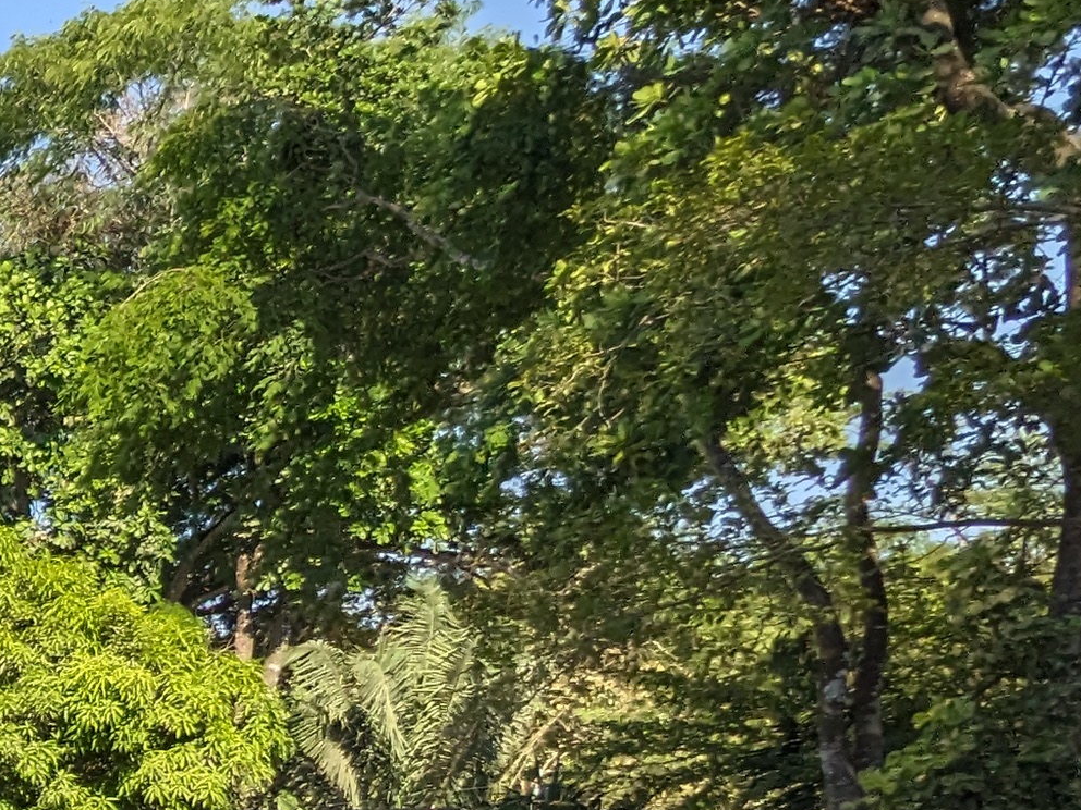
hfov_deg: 19.8
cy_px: 987
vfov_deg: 21.0
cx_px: -960
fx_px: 2030
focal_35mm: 65
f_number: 2.2
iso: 39
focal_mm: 2.22
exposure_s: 1/1368
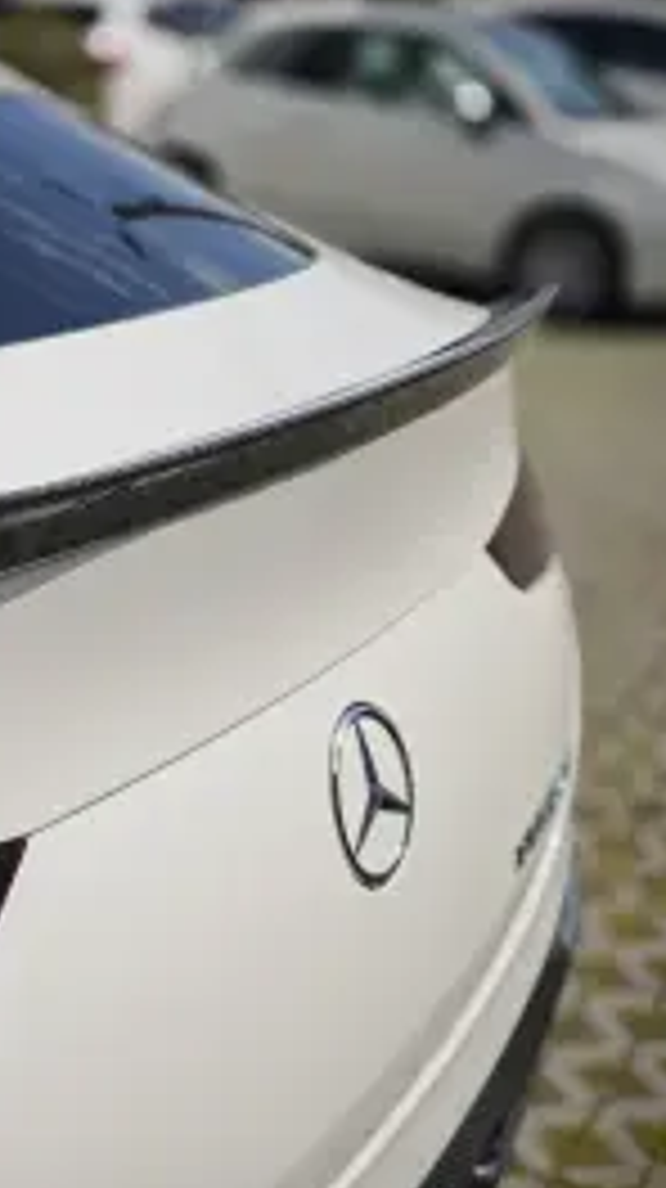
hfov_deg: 21.8
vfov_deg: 39.9
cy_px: 585
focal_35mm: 52
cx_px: -68
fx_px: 1637
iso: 50
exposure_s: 1/5296
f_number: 1.4
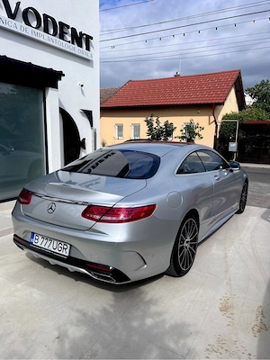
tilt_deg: -8.3
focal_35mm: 26
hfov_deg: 53.1
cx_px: 135
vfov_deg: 67.3
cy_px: 180
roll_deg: -2.4
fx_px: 270
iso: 50
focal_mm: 5.7
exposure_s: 1/6579
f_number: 1.5
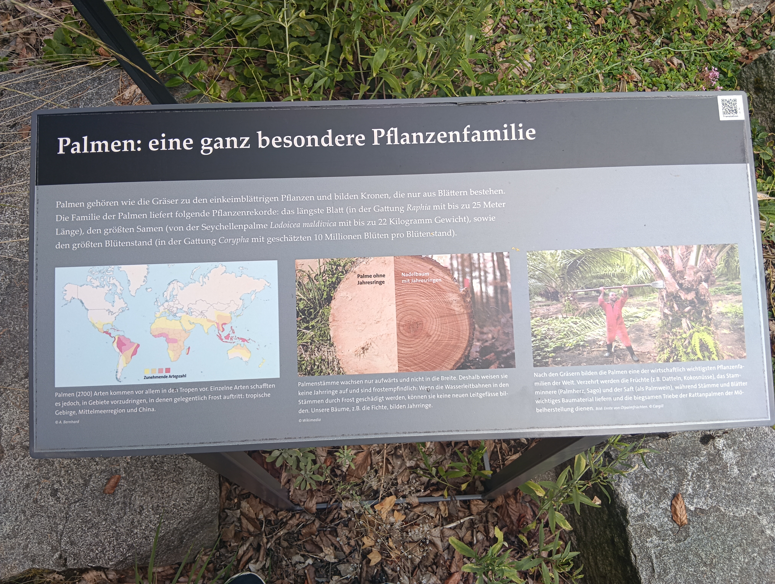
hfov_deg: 67.2
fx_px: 583
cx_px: 388
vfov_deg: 53.2
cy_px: 292
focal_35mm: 26
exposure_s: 1/100
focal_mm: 3.96
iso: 97
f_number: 1.8
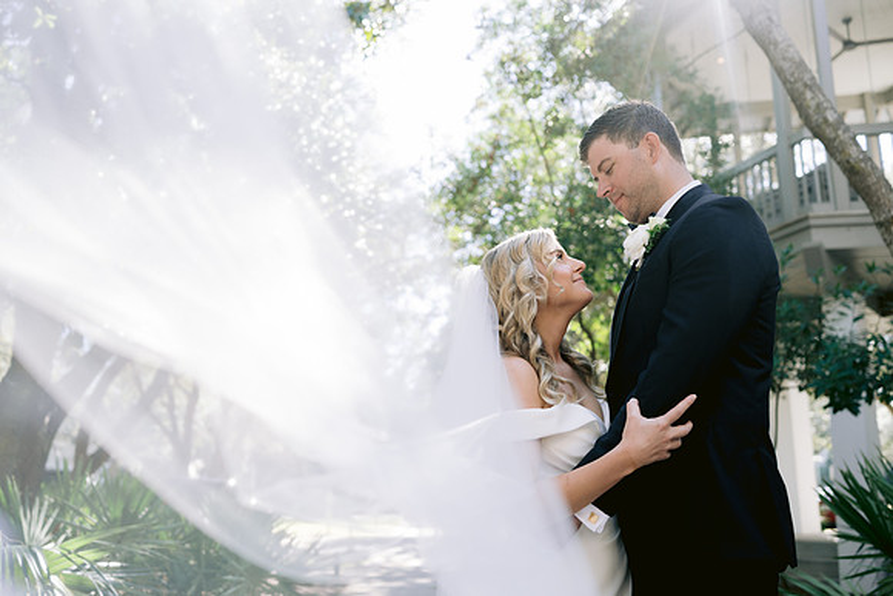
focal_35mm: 35
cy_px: 298
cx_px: 446
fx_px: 868
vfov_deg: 37.9
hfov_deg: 54.4
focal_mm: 35
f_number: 2.8
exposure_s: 1/320
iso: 200
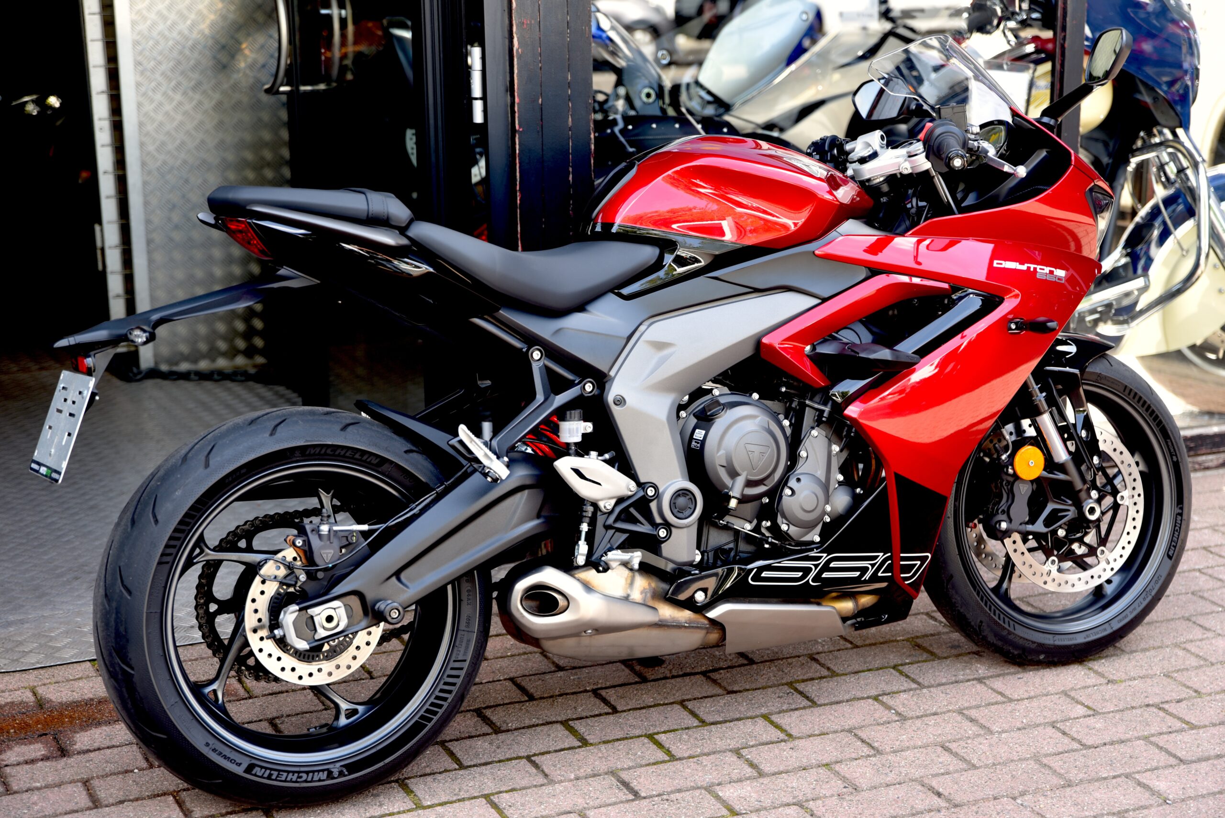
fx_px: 2110
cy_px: 409
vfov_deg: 21.9
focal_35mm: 62
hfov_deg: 32.4
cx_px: 612
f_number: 3.5
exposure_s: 1/60
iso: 100
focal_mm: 62
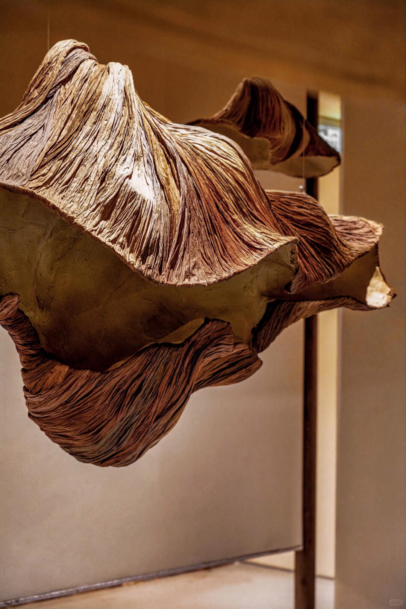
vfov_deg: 29.2
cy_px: 304
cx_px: 203
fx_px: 1167
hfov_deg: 19.7
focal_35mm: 69
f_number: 4
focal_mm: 69
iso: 2500
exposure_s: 1/40
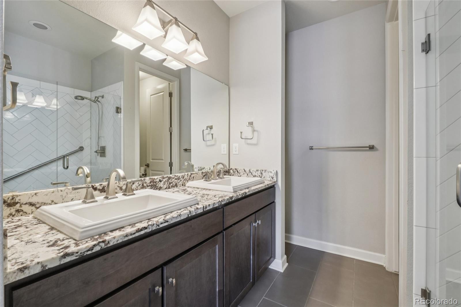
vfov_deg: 77.3
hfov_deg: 100.4
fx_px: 192
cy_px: 154
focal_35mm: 15
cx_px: 230
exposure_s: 1/10
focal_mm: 10
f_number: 9
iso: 400
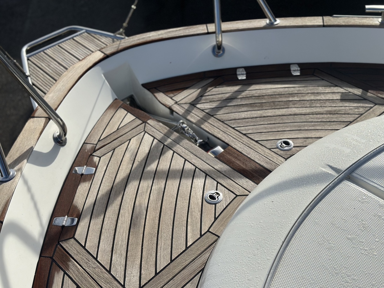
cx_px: 192
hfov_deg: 39.7
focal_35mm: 48
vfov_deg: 30.3
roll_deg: +3.3
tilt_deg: -41.9
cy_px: 144
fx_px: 532
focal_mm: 6.86
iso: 100
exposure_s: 1/10870
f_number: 1.78
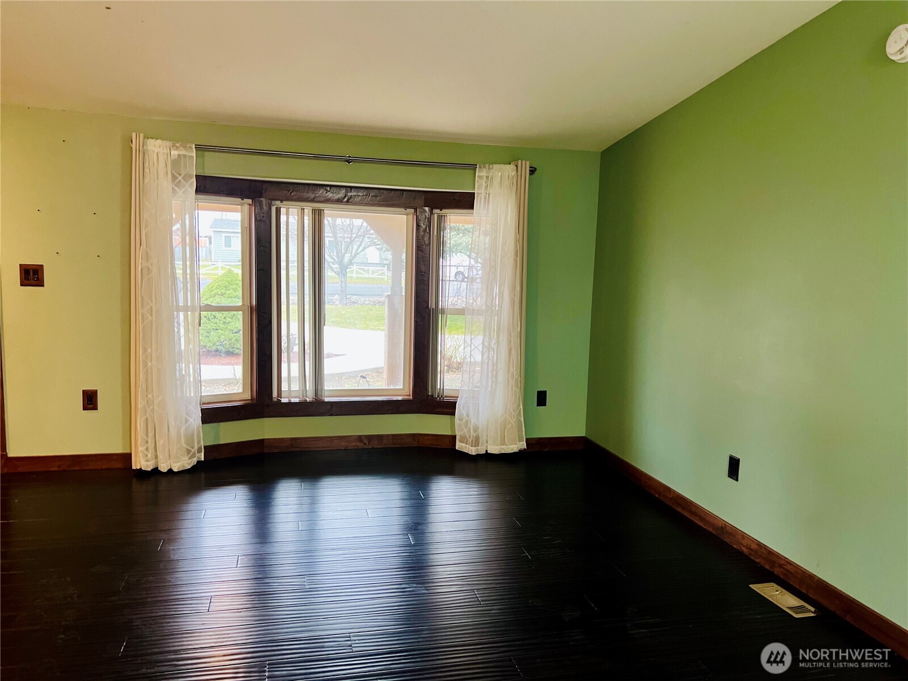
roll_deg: -1.7
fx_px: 682
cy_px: 340
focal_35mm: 26
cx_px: 454
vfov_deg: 53.1
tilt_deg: -7.4
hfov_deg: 67.3
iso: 320
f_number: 1.5
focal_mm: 5.7
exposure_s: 1/60
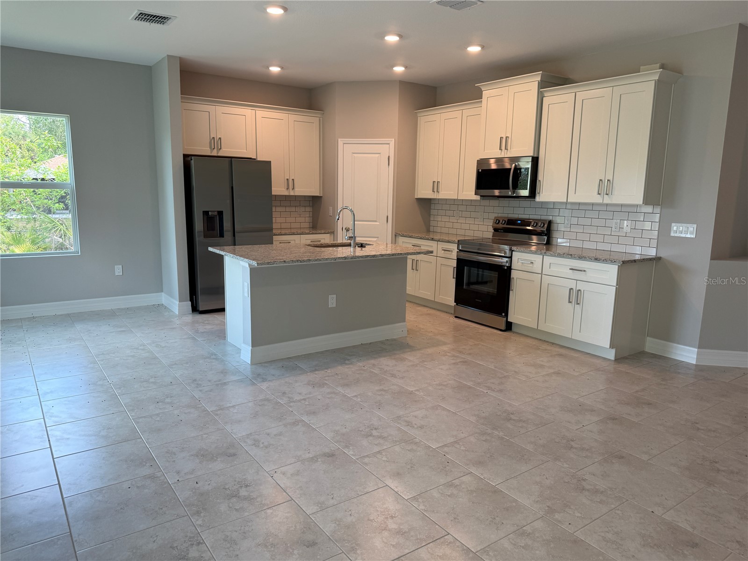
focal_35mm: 24
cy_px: 280
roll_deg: -0.6
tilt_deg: -8.3
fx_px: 519
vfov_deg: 56.8
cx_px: 374
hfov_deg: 71.6
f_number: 1.78
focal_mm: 6.76
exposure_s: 1/120
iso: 80
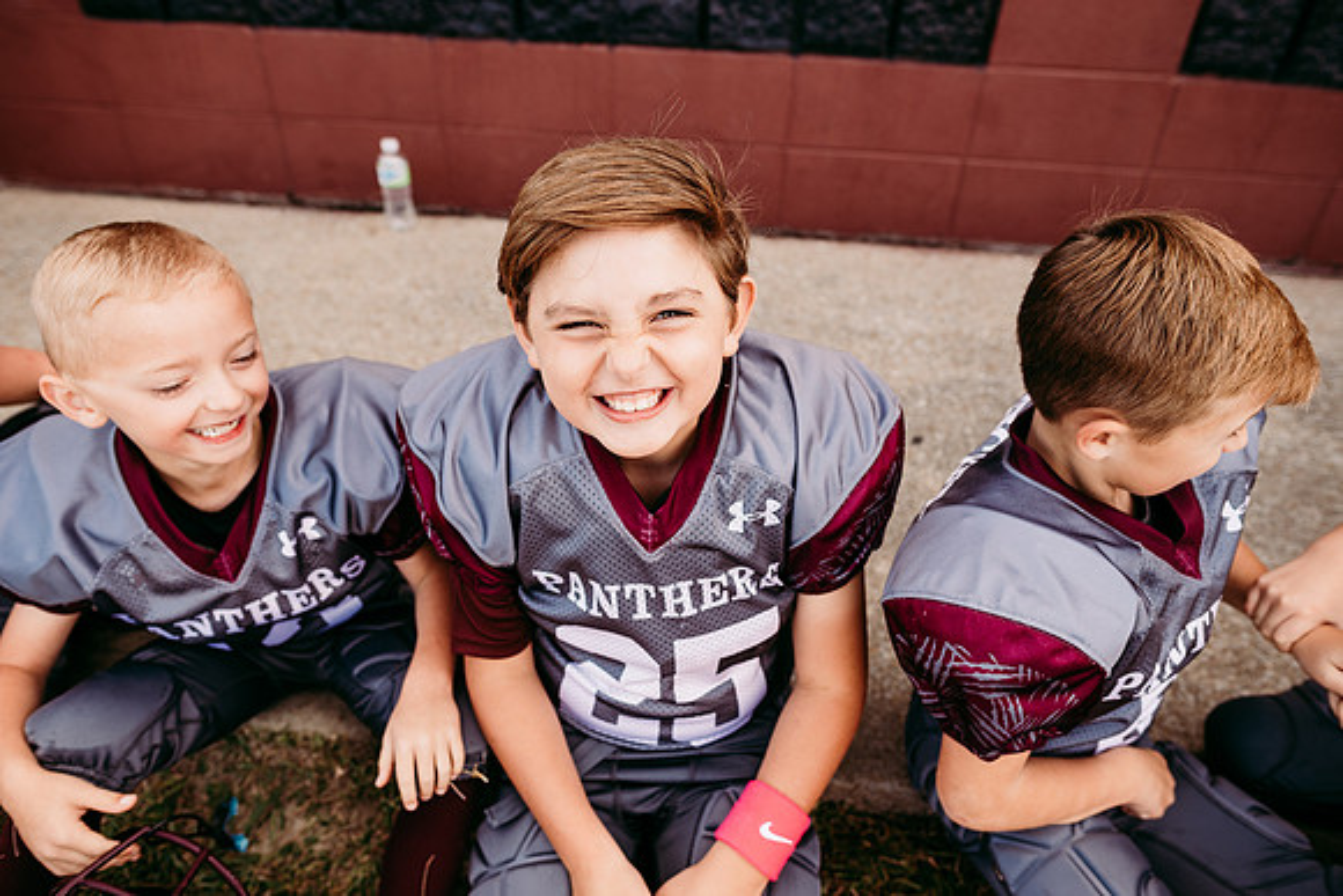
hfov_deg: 73.7
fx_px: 896
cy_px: 448
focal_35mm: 24
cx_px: 672
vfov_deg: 53.2
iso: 160
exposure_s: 1/400
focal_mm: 24
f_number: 3.5
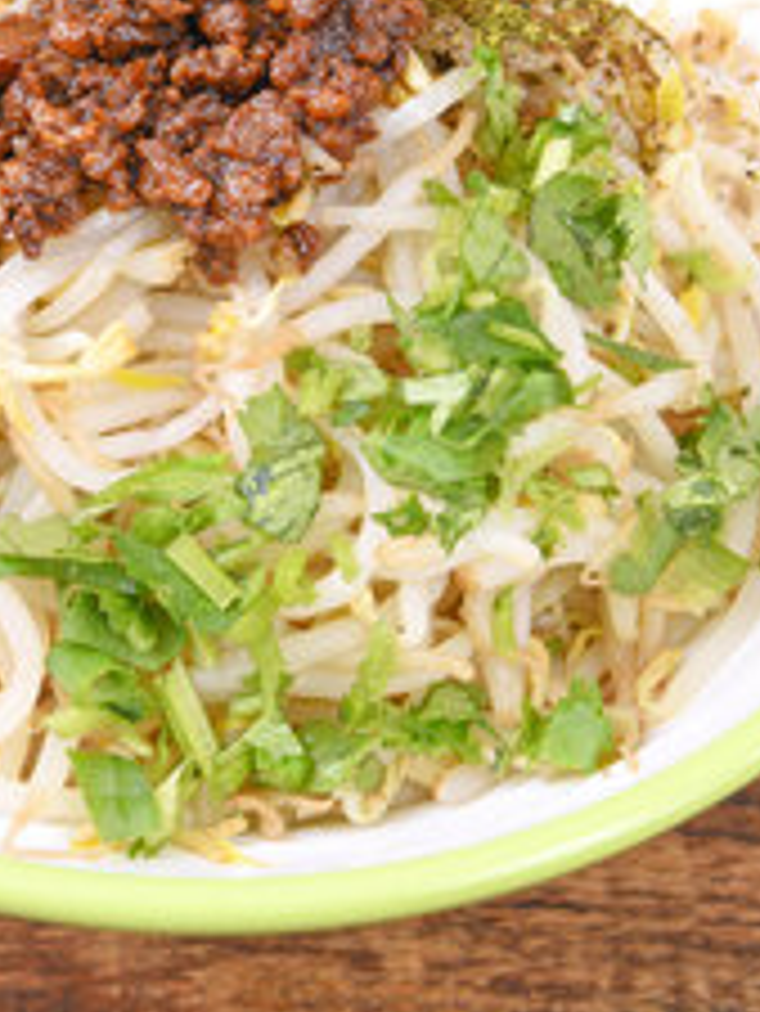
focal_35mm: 92
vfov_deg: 21.2
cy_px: 279
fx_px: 2691
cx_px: 88
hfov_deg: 15.9
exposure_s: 1/125
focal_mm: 40
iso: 64
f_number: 7.1
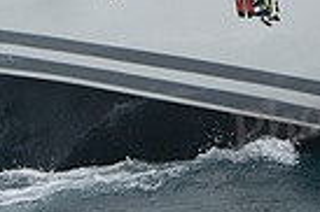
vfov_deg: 2.4
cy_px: -229
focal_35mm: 572
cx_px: 112
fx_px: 5078
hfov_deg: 3.6
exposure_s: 1/800
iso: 250
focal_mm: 135
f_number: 10
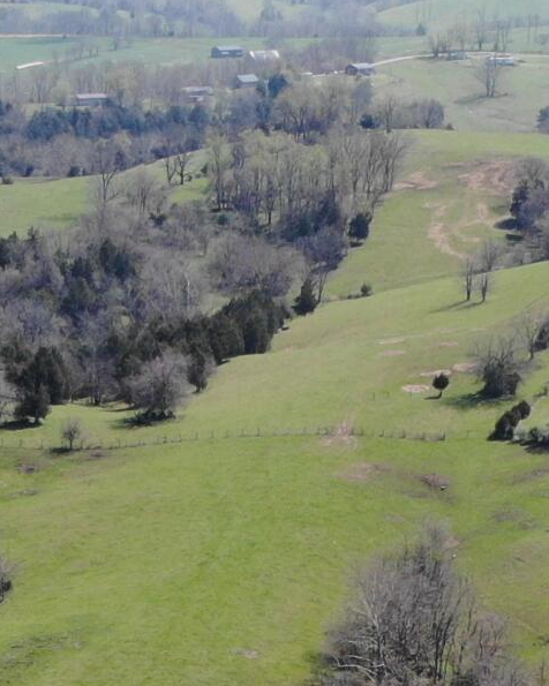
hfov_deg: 13.0
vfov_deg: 15.2
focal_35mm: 118
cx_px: 176
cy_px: 996
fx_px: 2397
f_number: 2.8
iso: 100
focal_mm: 4.5
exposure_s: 1/675
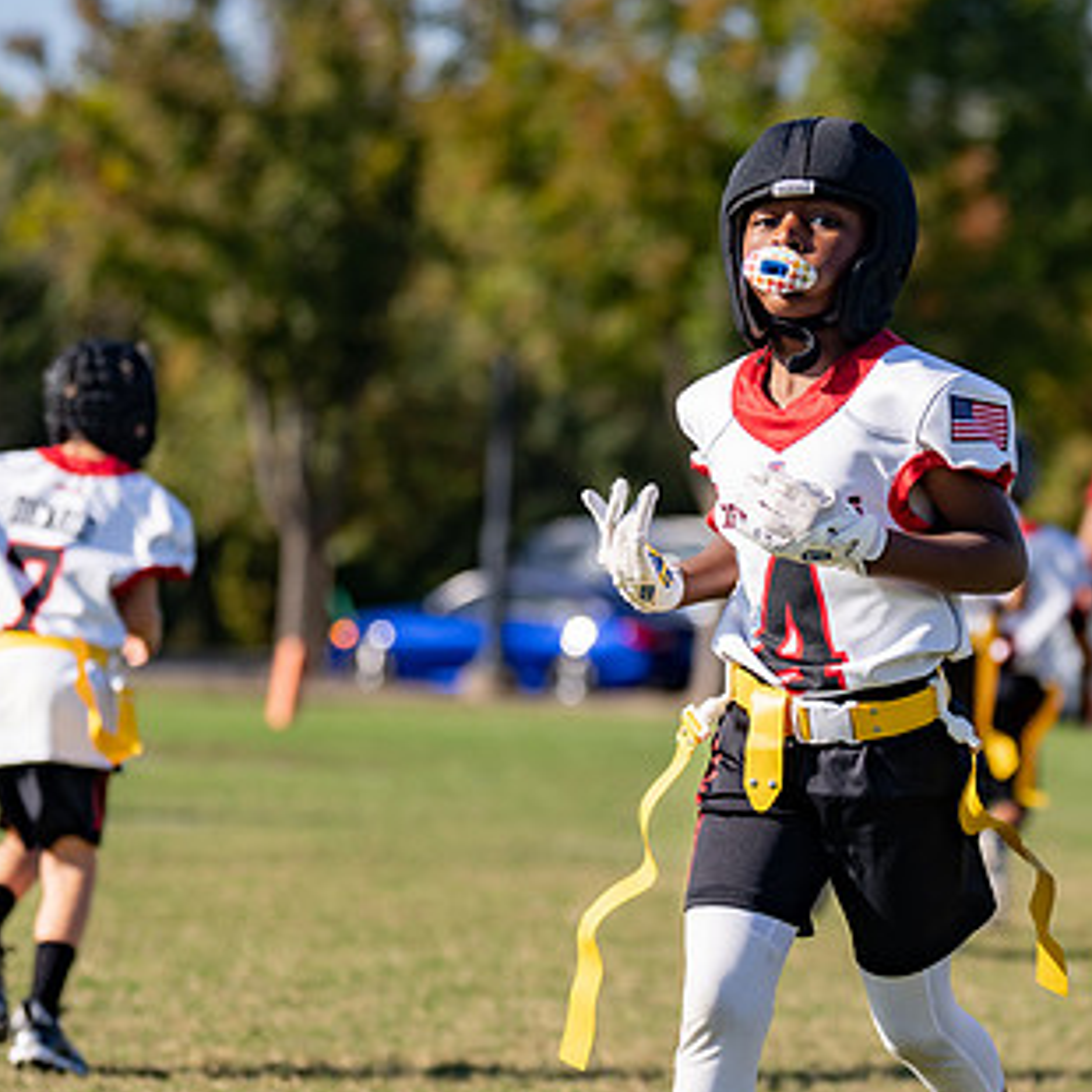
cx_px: 787
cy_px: 625
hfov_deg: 10.0
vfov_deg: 10.0
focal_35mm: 175
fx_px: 6246
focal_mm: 91
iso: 100
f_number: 2.8
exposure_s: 1/1600
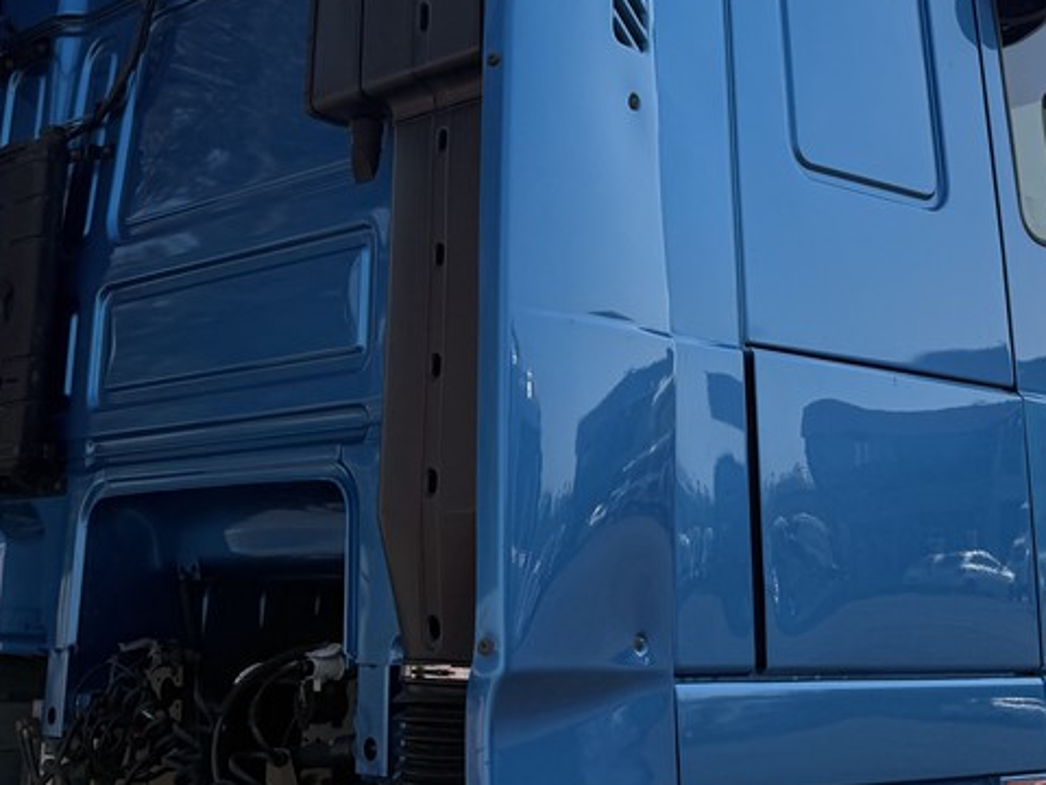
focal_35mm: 57
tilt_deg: +16.6
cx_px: 487
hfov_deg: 33.8
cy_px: 98
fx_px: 1722
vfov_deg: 25.0
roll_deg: +1.4
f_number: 1.78
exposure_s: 1/5714
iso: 80
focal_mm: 6.76
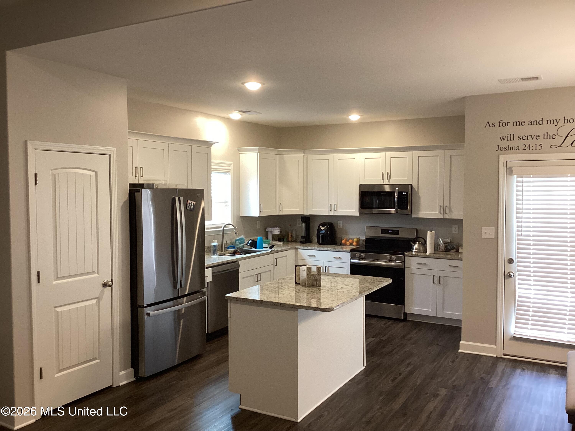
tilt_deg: -4.1
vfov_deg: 45.4
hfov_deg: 58.4
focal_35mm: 31
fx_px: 515
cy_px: 216
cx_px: 288
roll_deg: -0.5
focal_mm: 3.3
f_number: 2.4
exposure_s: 1/60
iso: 200
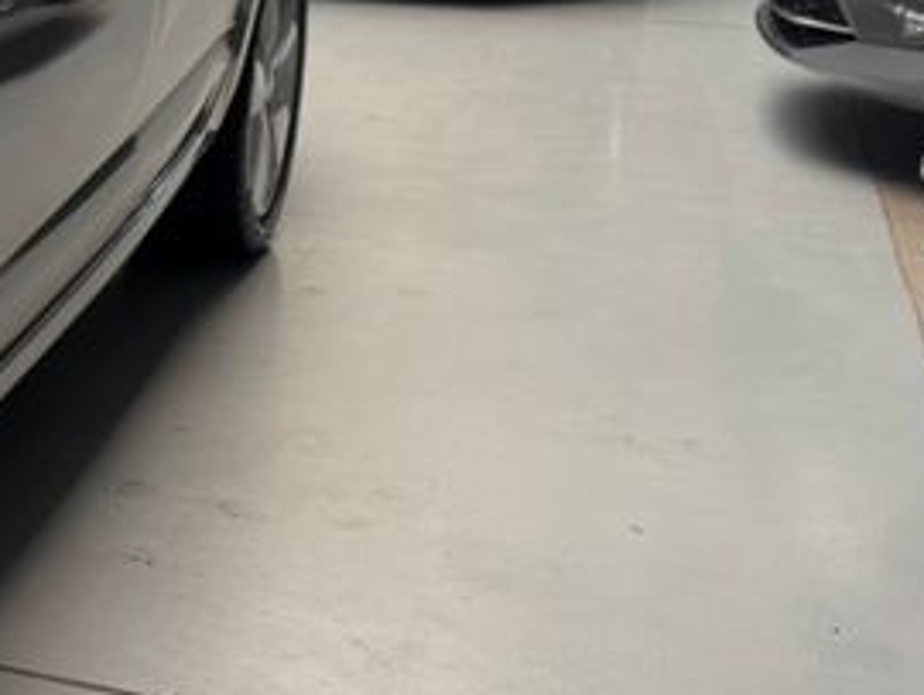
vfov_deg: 16.2
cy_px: 157
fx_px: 2431
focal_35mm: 91
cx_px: -643
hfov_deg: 18.0
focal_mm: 6.76
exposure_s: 1/121
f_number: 1.78
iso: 125
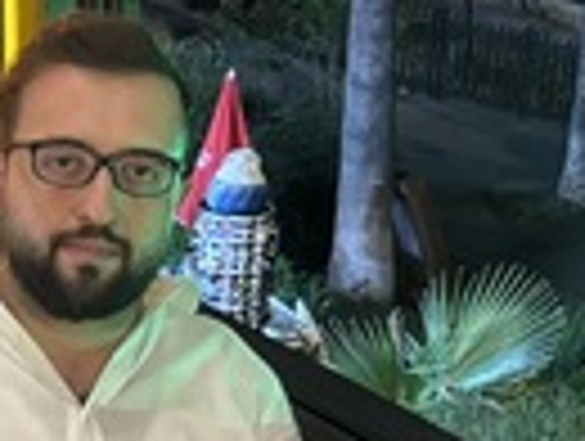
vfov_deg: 10.8
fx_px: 2336
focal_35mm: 138
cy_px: 261
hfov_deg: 14.2
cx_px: 198
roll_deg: -0.1
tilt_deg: -15.1
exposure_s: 1/33
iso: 400
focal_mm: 5.96
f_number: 1.6
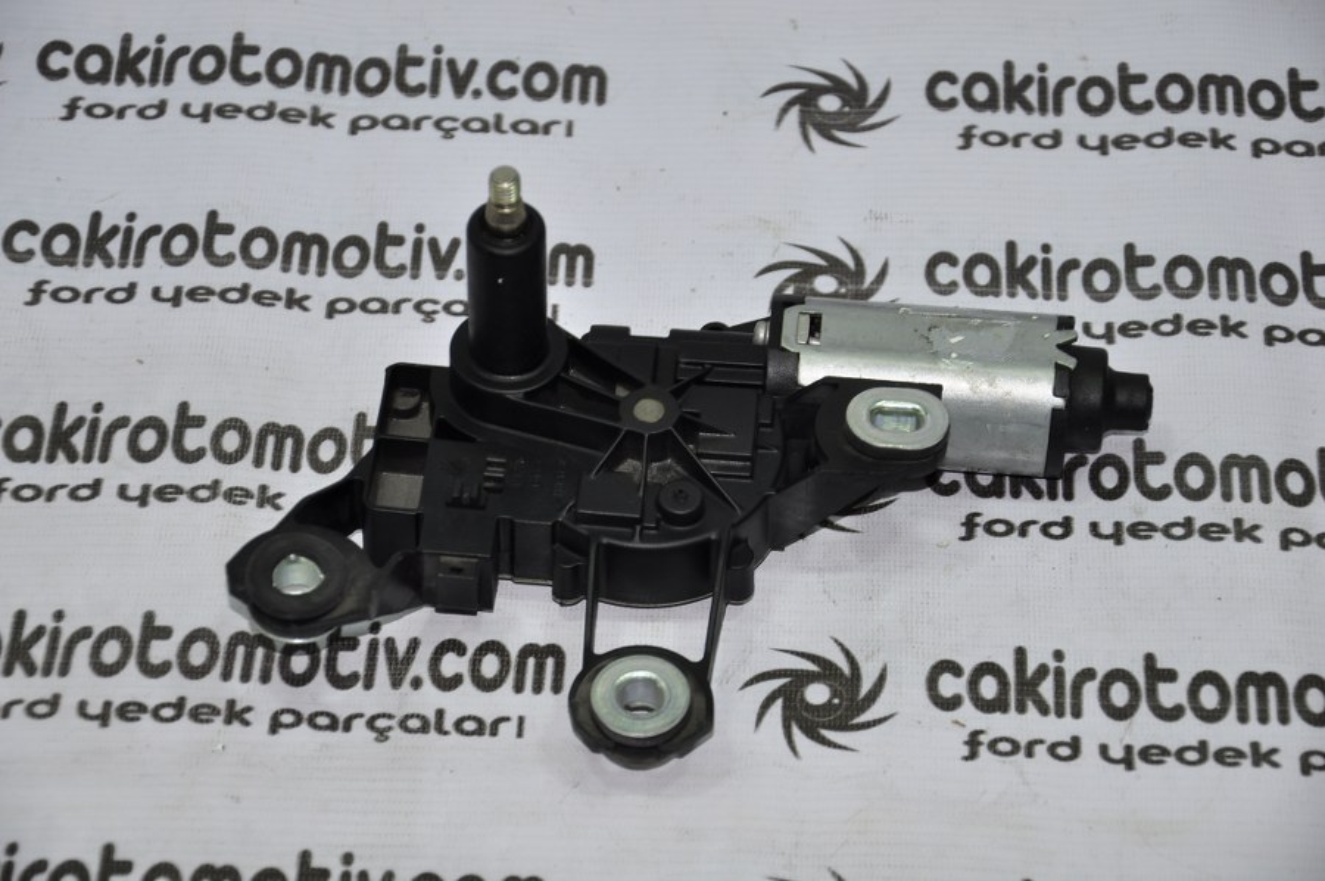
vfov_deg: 11.4
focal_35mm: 120
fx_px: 4412
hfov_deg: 17.1
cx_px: 662
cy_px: 440
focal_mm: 80
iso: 200
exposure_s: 1/60
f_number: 5.3
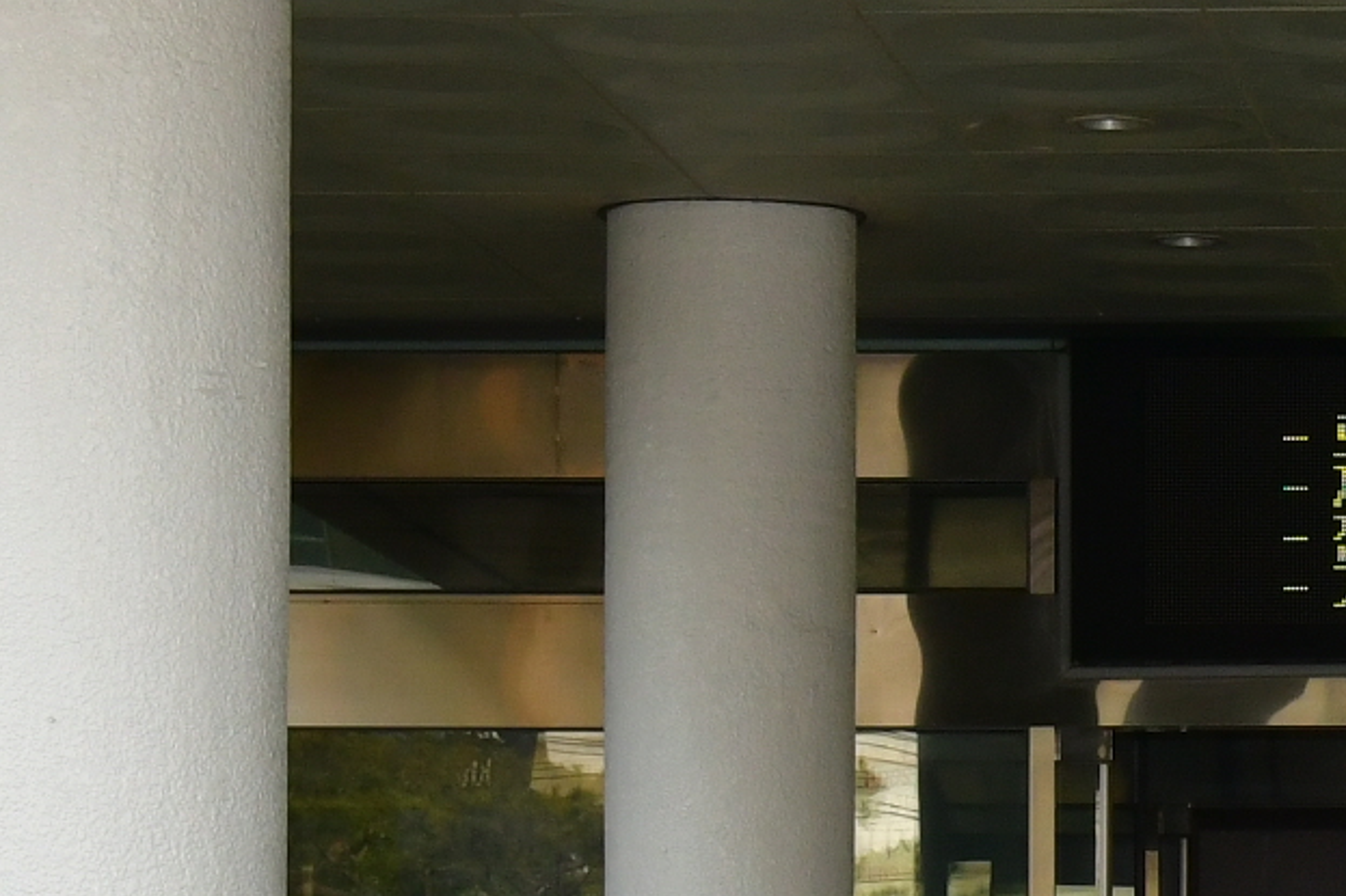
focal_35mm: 212
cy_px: 950
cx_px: 1789
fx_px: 7924
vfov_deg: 6.5
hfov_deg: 9.5
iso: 640
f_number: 11
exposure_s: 1/250
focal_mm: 32
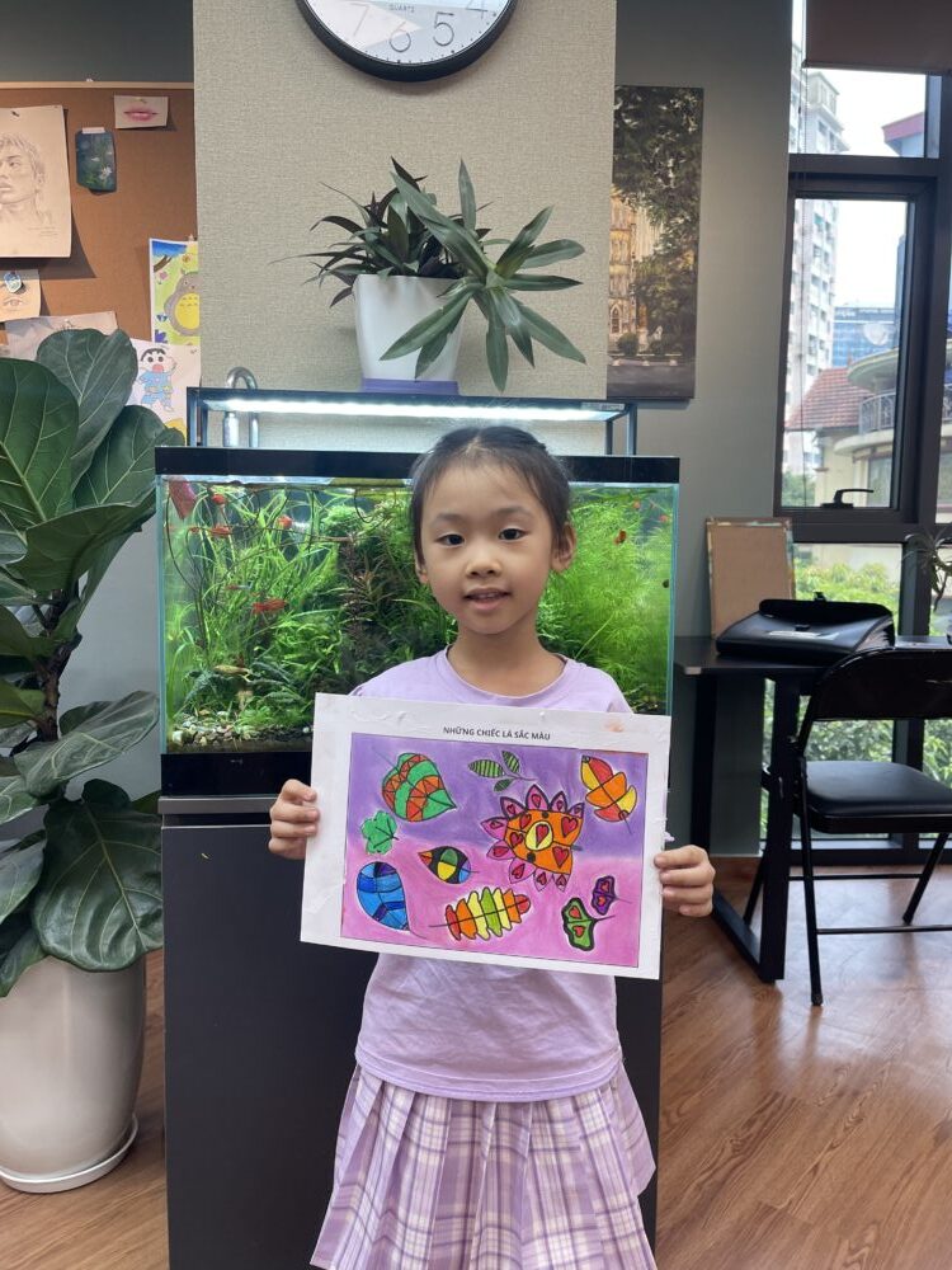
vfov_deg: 69.4
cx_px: 476
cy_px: 635
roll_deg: -0.4
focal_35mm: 25
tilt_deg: -5.5
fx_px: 917
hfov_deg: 54.9
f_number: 1.6
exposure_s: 1/121
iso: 80
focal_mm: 5.1
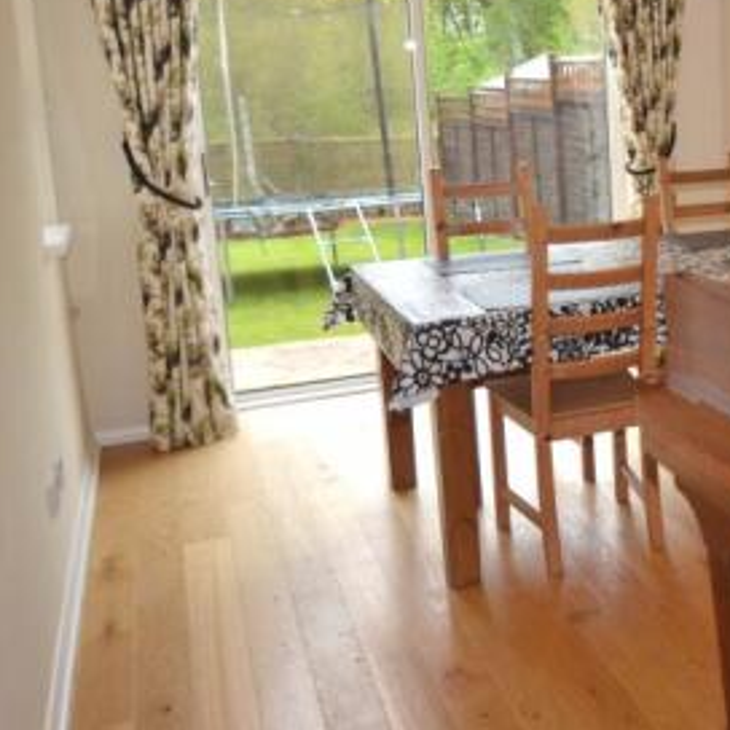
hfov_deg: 32.4
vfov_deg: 38.7
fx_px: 1026
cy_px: 246
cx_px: 874
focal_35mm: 43
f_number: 4
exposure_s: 1/60
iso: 100
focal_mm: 14
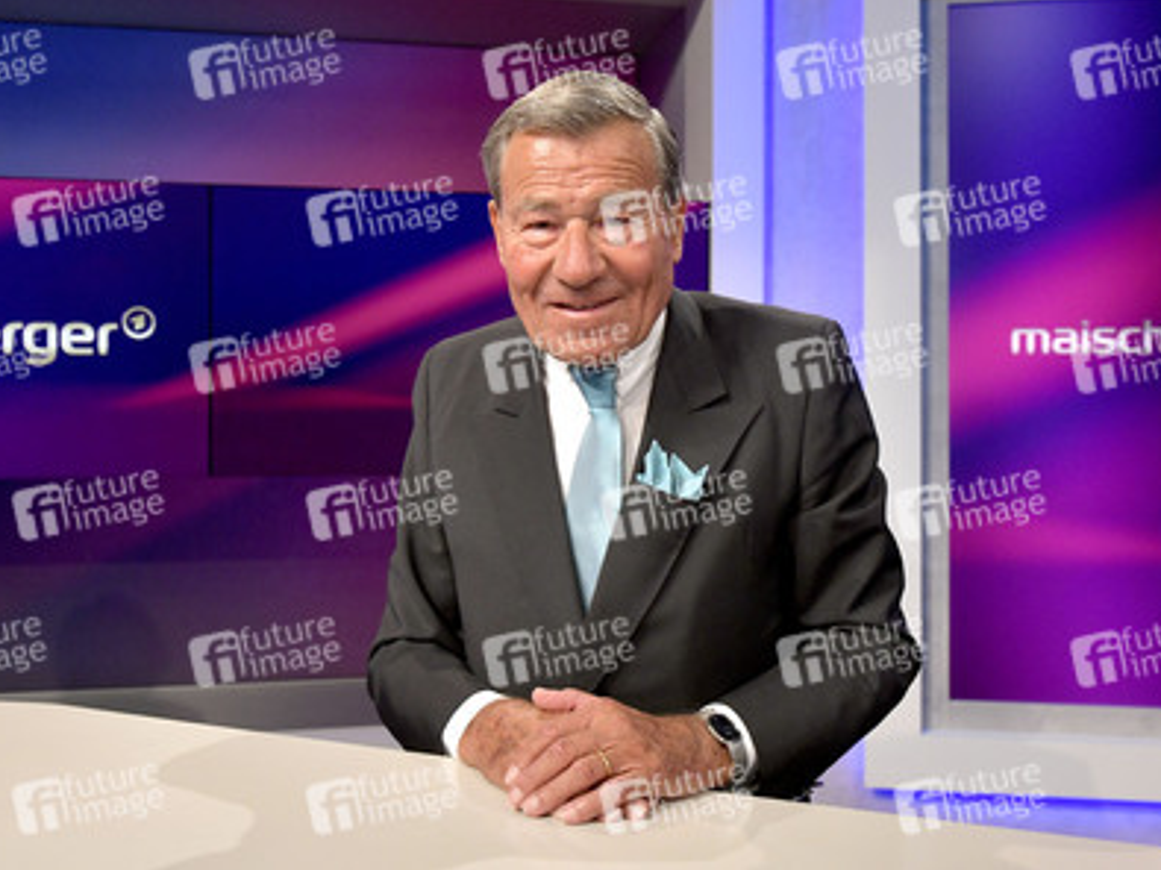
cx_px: 598
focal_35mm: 34
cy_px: 432
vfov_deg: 41.8
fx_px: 1140
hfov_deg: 54.0
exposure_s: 1/250
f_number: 6.3
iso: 2500
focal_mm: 31
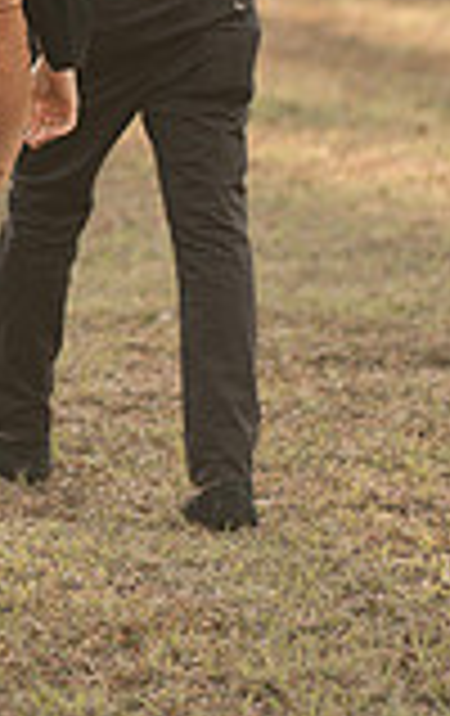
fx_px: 6212
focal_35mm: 318
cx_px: -428
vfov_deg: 6.6
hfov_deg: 4.1
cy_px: -65
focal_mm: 85
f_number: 2
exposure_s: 1/640
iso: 100
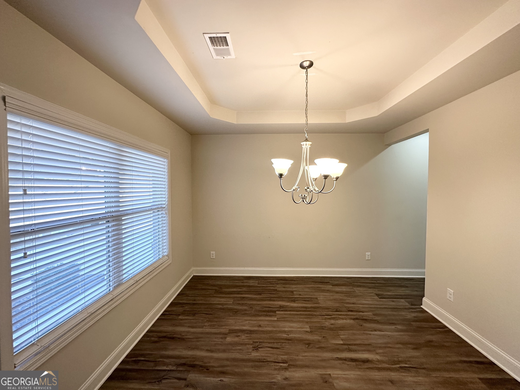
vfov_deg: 85.7
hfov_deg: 102.1
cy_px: 195
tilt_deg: -3.4
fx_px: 210
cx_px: 260
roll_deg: -0.1
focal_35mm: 14
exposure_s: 1/120
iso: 160
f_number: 2.2
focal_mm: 2.22
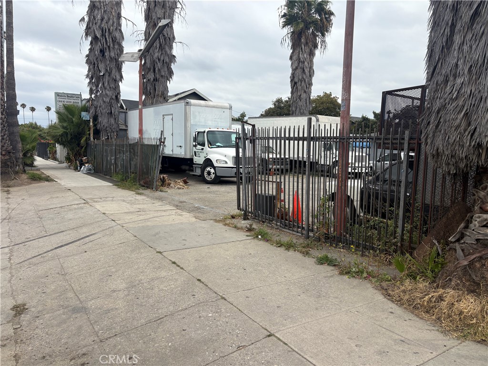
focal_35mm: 26
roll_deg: -1.3
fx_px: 367
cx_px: 244
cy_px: 183
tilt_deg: -4.8
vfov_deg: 53.1
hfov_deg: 67.3
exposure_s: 1/2985
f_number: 1.6
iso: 50
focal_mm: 5.96
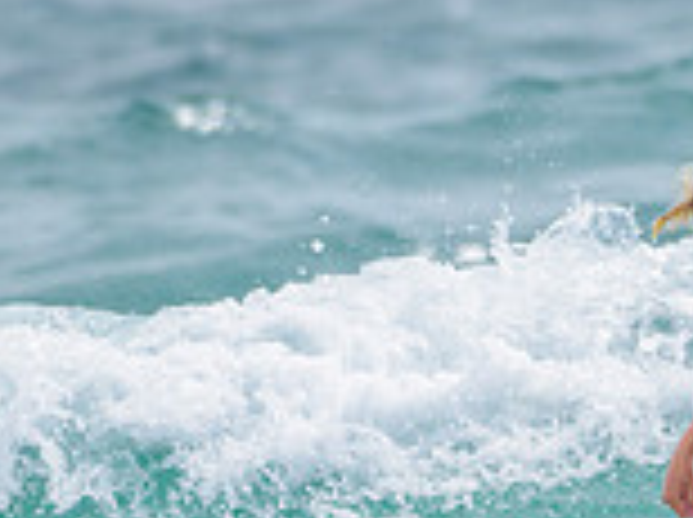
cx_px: 638
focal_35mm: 2221
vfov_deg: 0.7
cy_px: 482
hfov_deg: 0.9
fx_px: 44394
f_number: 5.6
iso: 180
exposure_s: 1/2000
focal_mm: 500
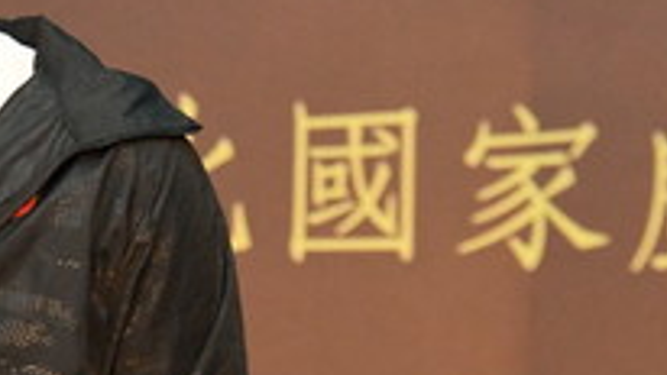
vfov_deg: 3.7
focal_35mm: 330
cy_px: 87
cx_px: 36
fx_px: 5838
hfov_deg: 6.5
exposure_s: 1/500
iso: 8000
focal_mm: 72
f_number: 5.6
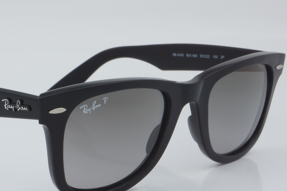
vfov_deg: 12.2
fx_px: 893
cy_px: 126
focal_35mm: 112
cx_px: 76
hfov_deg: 18.2
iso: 100
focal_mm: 50
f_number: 29
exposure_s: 1/4
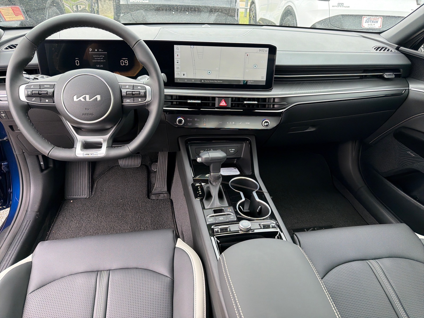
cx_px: 212
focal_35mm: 24
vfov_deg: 56.8
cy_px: 159
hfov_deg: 71.6
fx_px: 294
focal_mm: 6.76
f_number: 1.78
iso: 320
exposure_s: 1/654
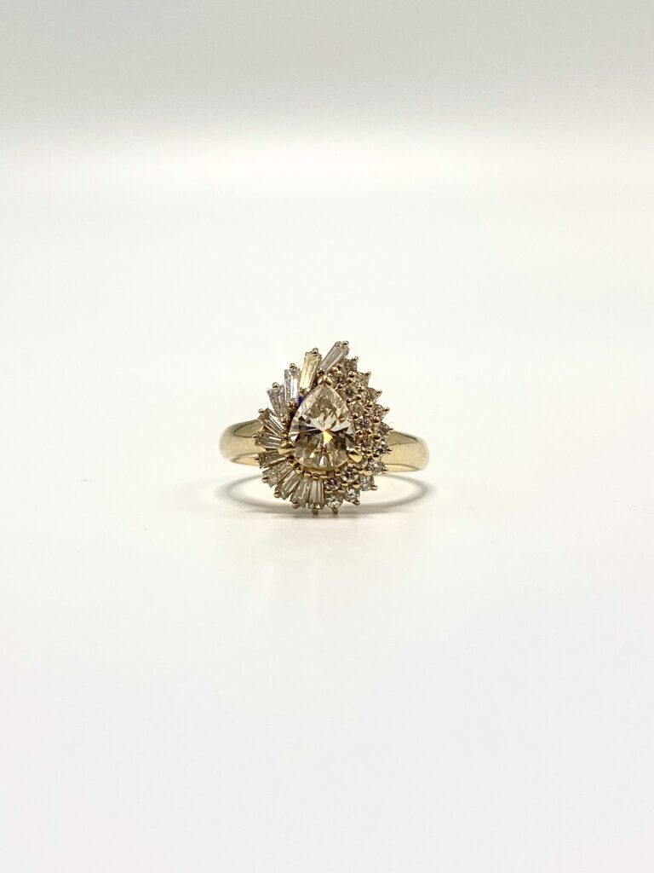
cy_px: 436
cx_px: 327
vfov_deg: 67.3
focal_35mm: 26
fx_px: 655
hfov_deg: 53.1
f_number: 1.8
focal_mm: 4.25
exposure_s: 1/130
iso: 32
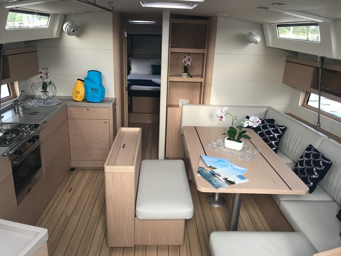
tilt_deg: -18.1
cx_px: 170
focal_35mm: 28
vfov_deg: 49.7
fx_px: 276
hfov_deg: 63.4
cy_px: 128
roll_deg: -3.2
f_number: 1.8
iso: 32
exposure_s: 1/50
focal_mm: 3.99
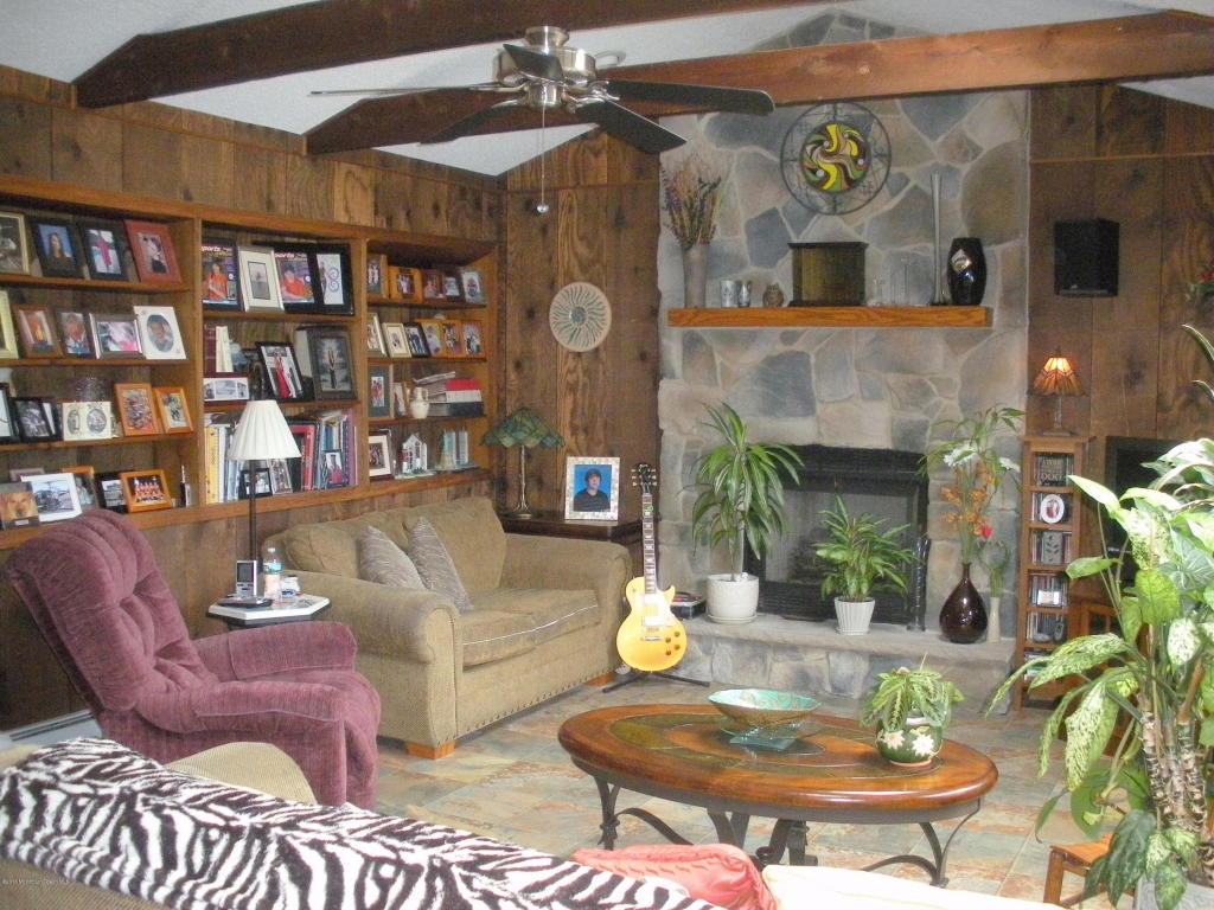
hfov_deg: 52.6
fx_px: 1227
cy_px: 455
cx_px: 607
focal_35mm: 35
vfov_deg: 40.7
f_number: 3.5
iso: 586
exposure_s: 1/60
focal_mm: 6.3
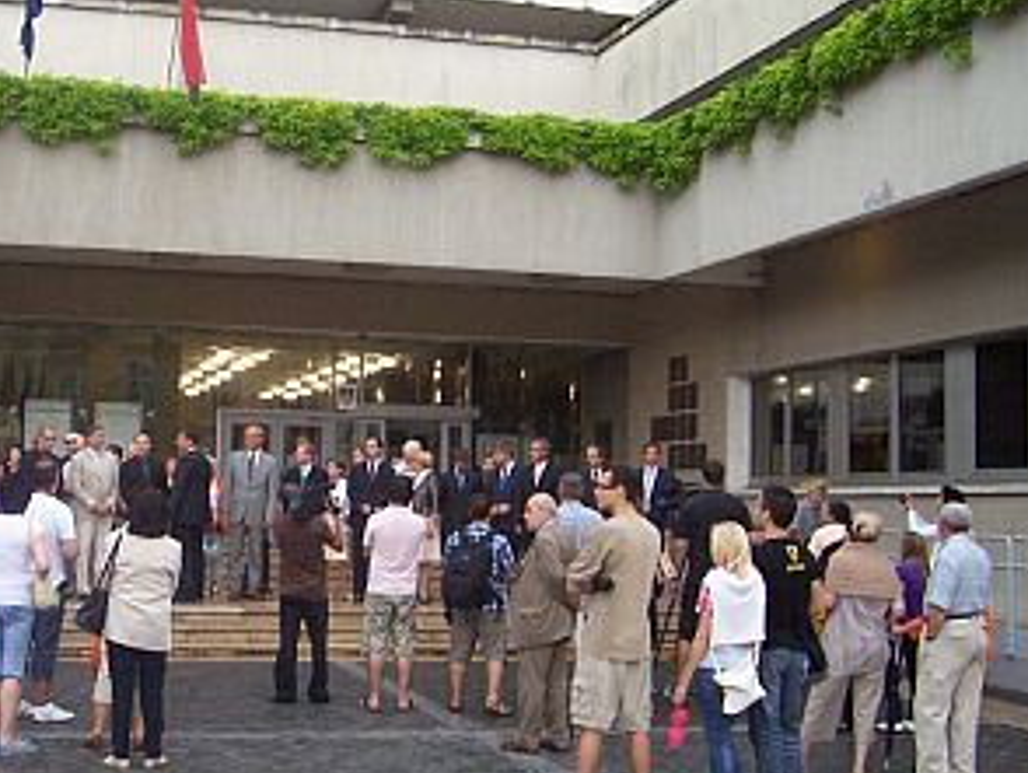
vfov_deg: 28.1
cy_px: 413
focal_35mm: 52
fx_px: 1546
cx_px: 360
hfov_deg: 36.5
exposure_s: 1/90
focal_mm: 5.6
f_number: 2.7
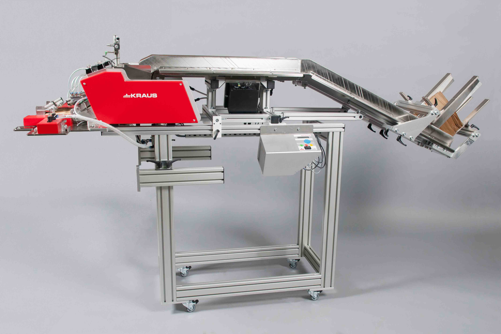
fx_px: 417
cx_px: 250
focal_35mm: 30
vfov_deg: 43.6
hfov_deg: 61.9
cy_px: 167
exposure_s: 1/125
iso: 200
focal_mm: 20
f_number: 7.1
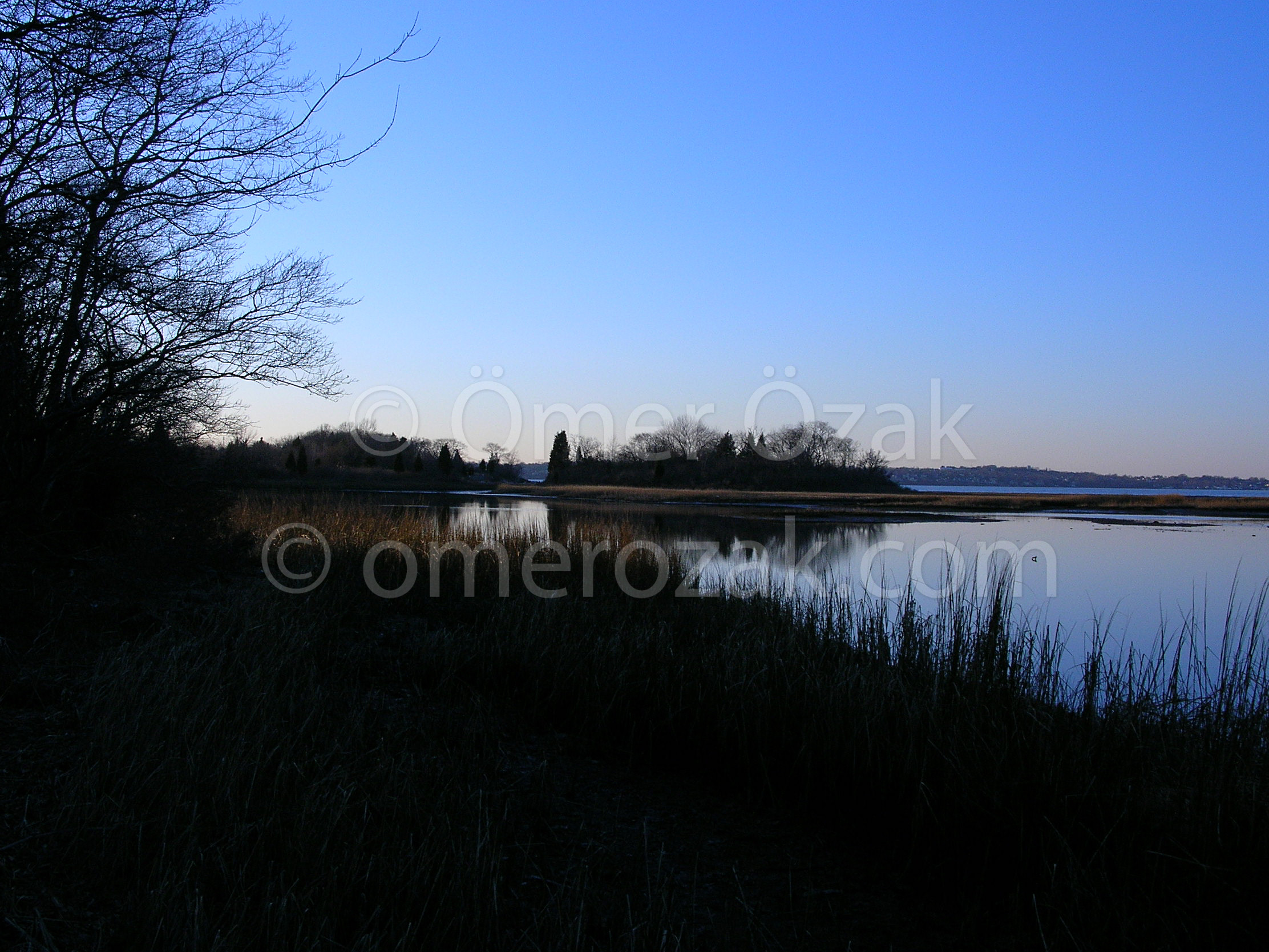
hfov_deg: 50.1
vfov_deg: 38.7
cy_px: 471
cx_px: 648
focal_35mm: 37
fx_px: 1356
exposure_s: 1/470
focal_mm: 6
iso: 50
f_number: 3.7
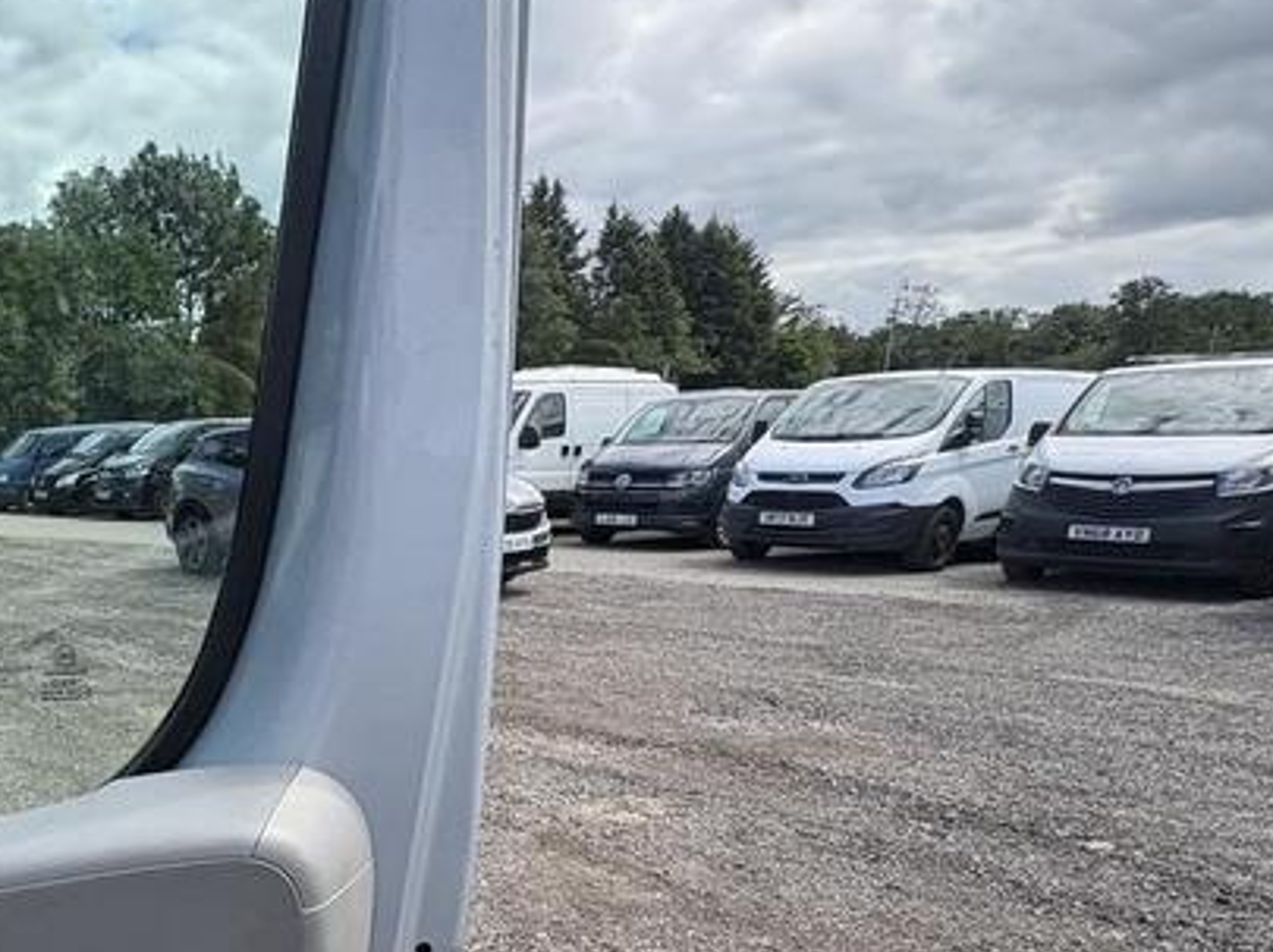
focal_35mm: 31
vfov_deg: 43.3
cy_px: 757
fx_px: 1139
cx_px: 79
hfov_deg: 50.3
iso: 50
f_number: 2.2
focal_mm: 2.22
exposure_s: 1/812
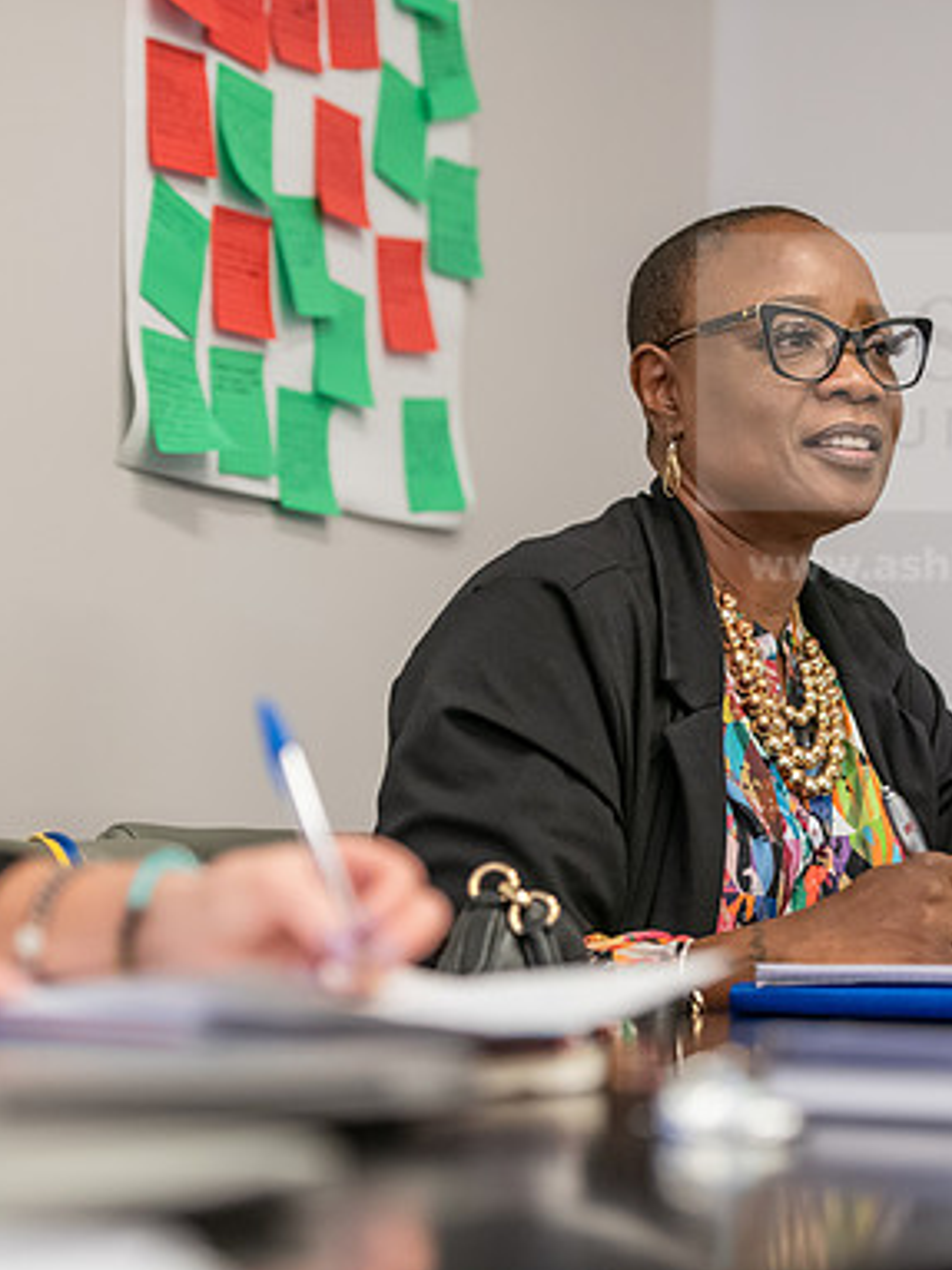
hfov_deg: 11.1
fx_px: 4916
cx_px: 597
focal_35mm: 134
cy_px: 635
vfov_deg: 14.7
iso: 1600
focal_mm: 92
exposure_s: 1/200
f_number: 2.8
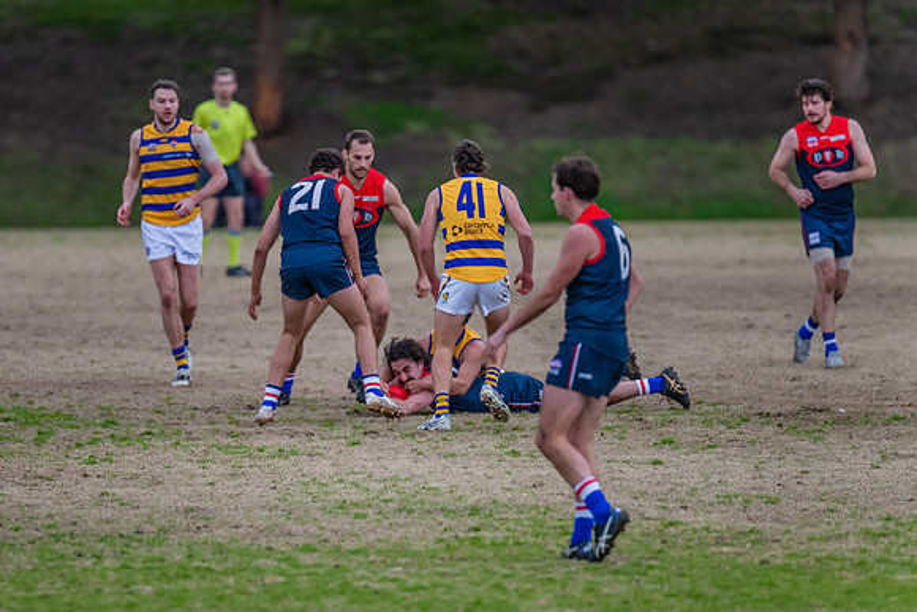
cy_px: 349
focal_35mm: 395
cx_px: 372
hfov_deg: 5.2
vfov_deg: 3.5
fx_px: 10061
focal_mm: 300
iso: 1100
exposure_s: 1/2000
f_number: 2.8
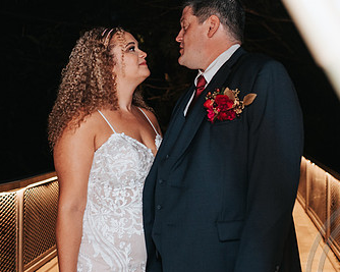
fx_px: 573
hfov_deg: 33.0
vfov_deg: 26.6
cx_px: 147
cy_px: 107
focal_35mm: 57
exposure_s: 1/200
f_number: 2.8
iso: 1000
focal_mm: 35
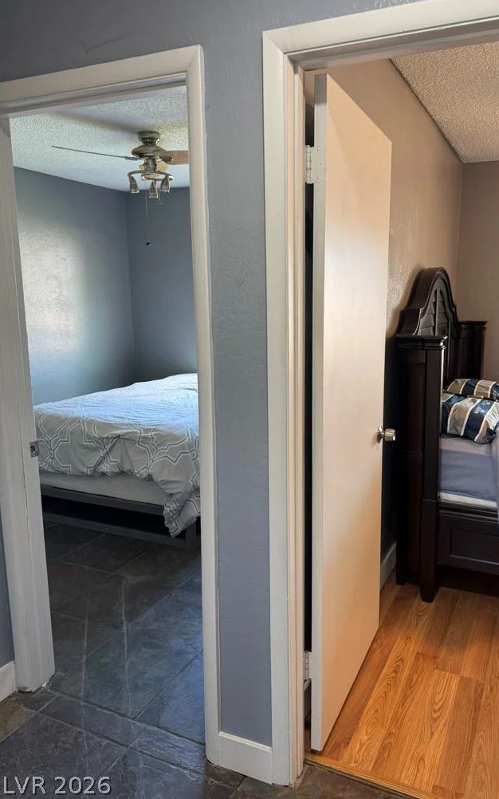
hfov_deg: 47.3
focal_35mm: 26
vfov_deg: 70.4
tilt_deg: -11.0
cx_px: 302
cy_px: 396
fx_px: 566
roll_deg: +1.1
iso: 125
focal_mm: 6.76
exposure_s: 1/60
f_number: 1.78
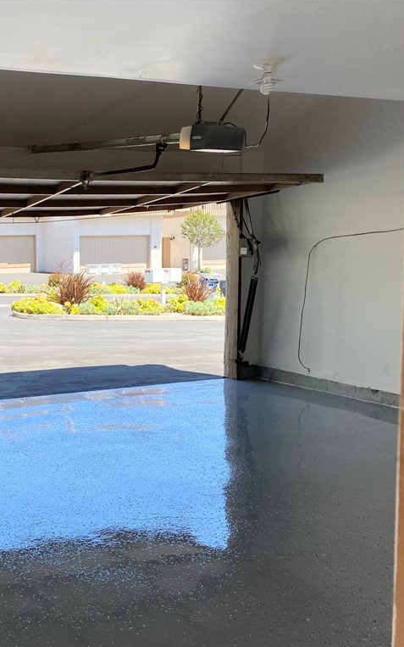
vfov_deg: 52.7
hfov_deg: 32.3
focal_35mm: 37
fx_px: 652
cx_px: 20
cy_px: 322
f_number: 1.8
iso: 32
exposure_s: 1/610
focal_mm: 4.25
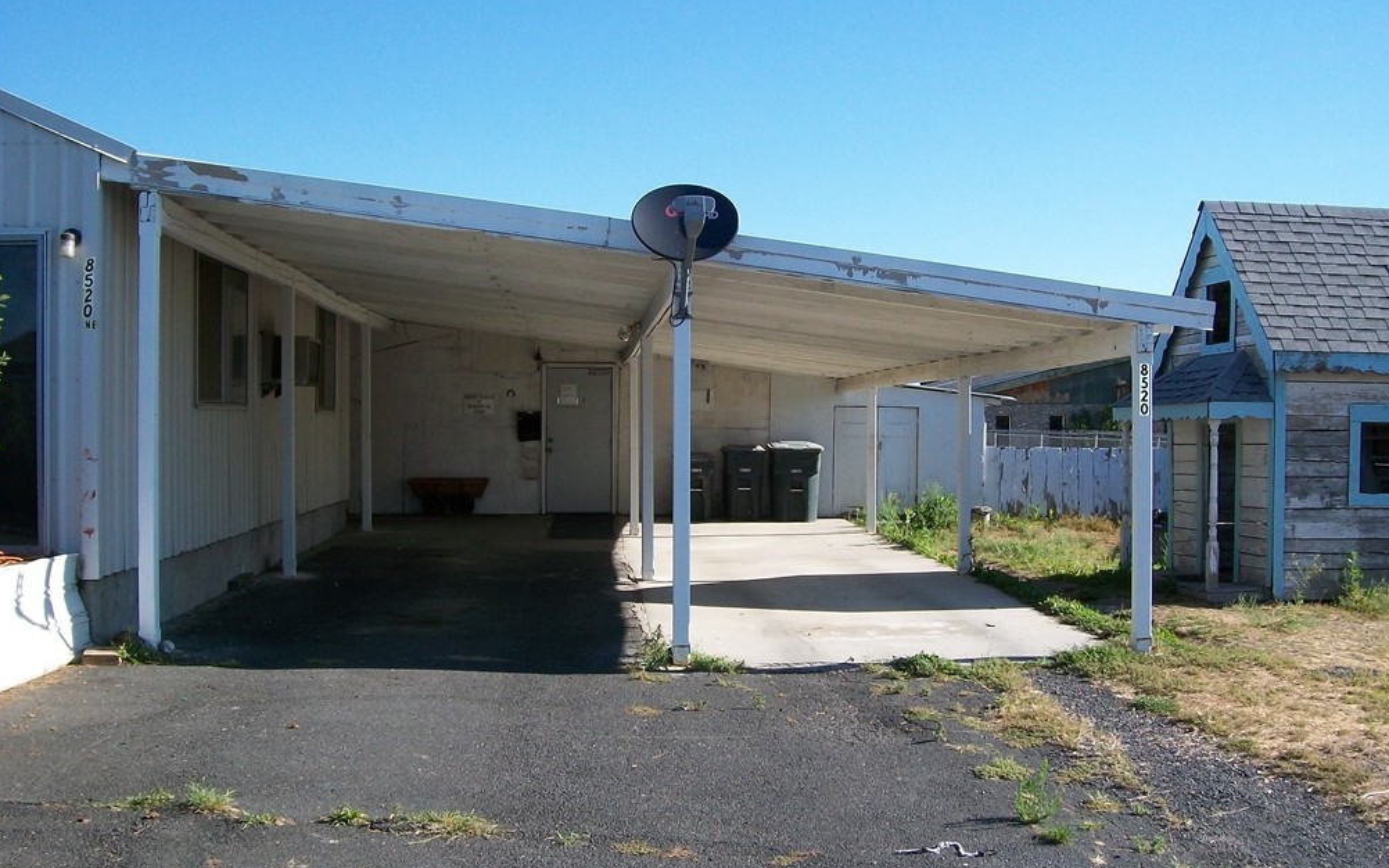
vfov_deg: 32.8
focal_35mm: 39
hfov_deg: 50.4
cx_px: 697
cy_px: 420
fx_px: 1476
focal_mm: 6
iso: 80
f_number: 4.8
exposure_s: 1/320
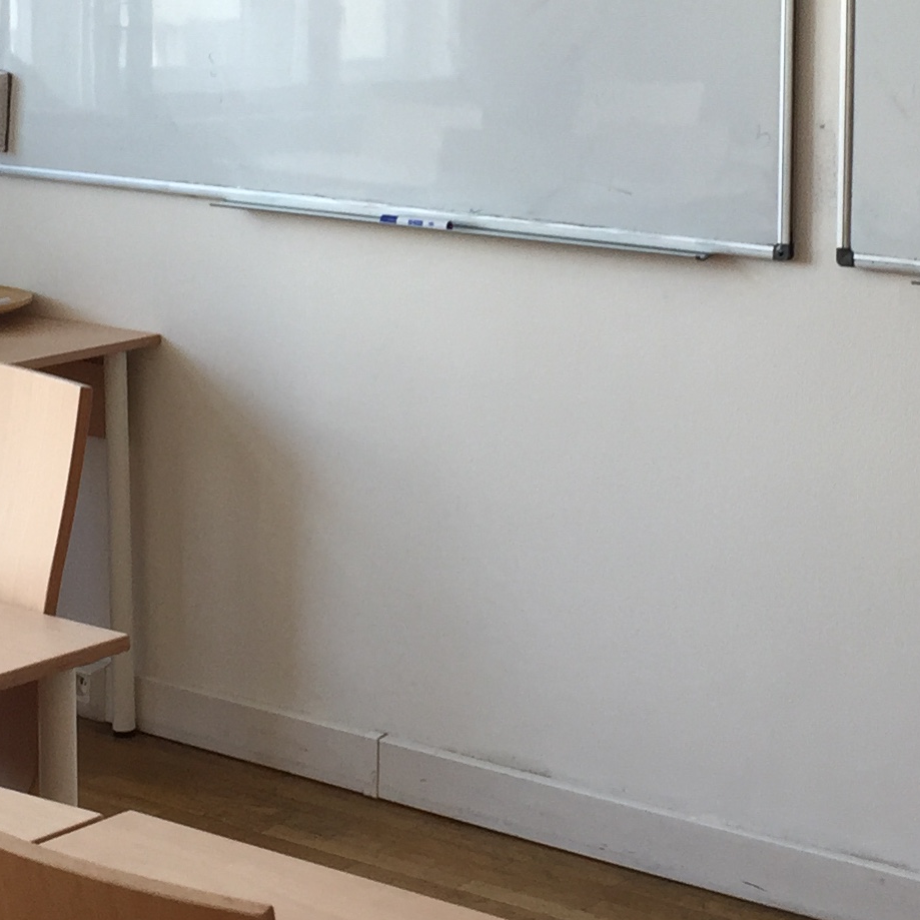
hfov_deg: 19.1
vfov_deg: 18.9
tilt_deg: -6.8
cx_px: 485
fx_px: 2736
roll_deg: -0.6
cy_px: 200
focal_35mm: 91
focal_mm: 4.15
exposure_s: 1/50
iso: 40
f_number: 2.2
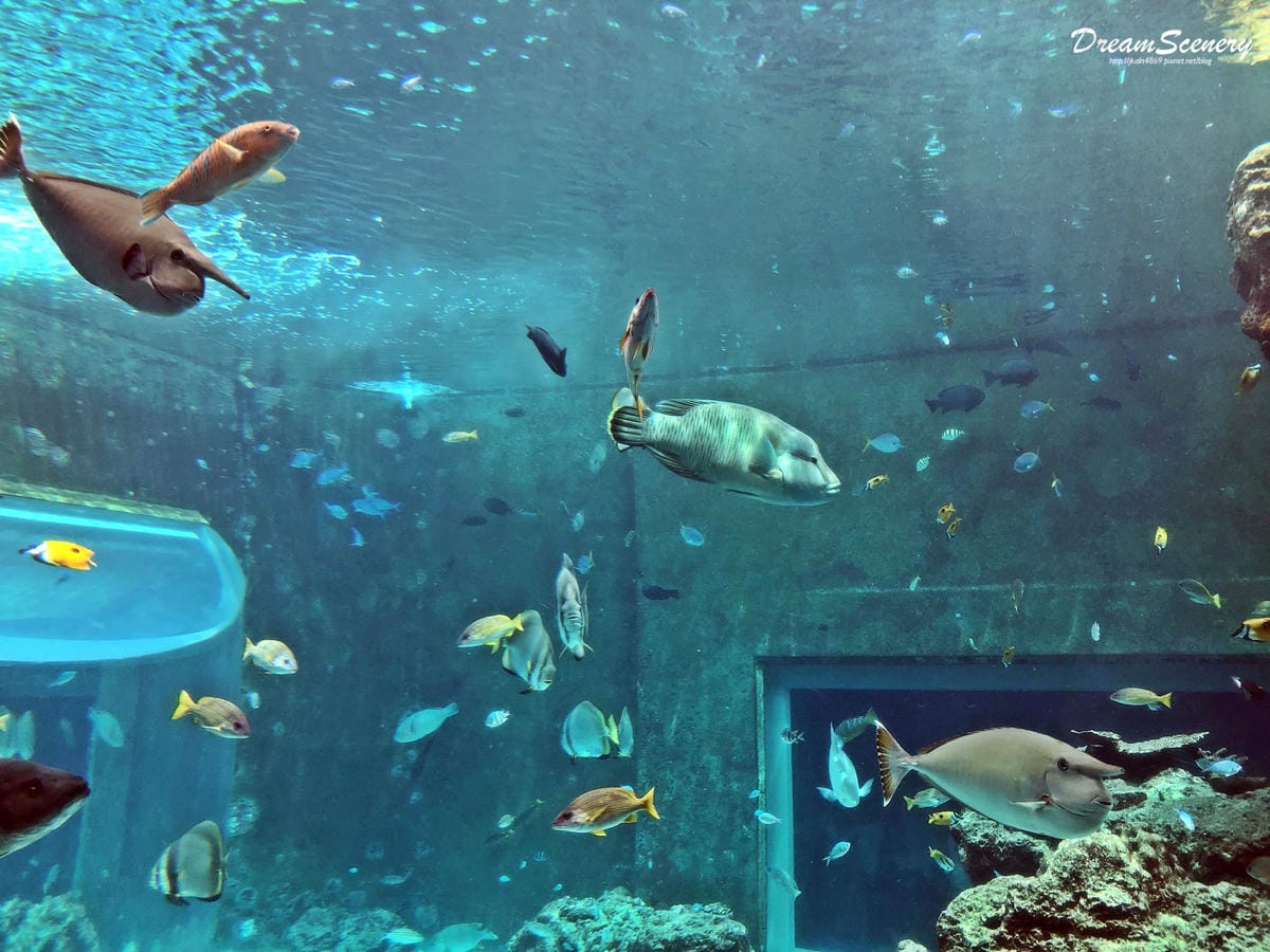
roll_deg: +0.2
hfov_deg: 63.4
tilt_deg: +9.0
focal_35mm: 28
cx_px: 635
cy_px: 476
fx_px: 1027
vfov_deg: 49.7
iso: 25
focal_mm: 3.99
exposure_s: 1/120
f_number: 1.8
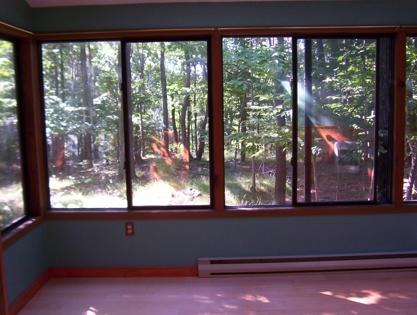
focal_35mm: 36
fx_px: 435
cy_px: 158
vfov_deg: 39.8
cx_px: 208
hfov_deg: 51.3
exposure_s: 1/59.4
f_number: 2.76
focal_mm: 5.54
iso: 100
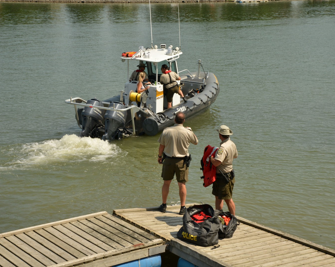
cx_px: 182
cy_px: 133
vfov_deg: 21.8
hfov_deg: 27.1
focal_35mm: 70
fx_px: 694
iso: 500
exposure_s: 1/320
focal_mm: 62
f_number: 16
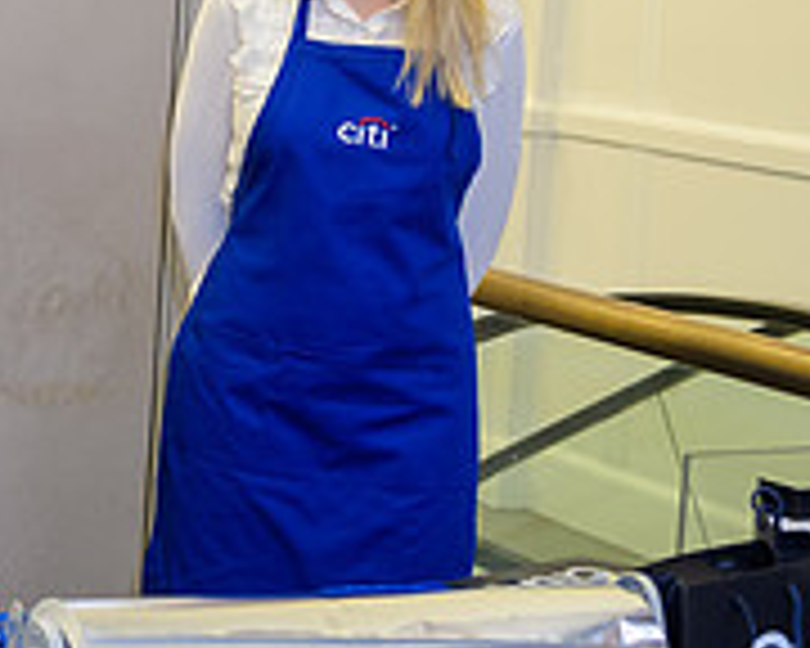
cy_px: 88
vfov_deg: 15.7
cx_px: -148
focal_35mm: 97
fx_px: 2325
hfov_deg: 18.7
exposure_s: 1/125
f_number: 3.2
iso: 1000
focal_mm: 32
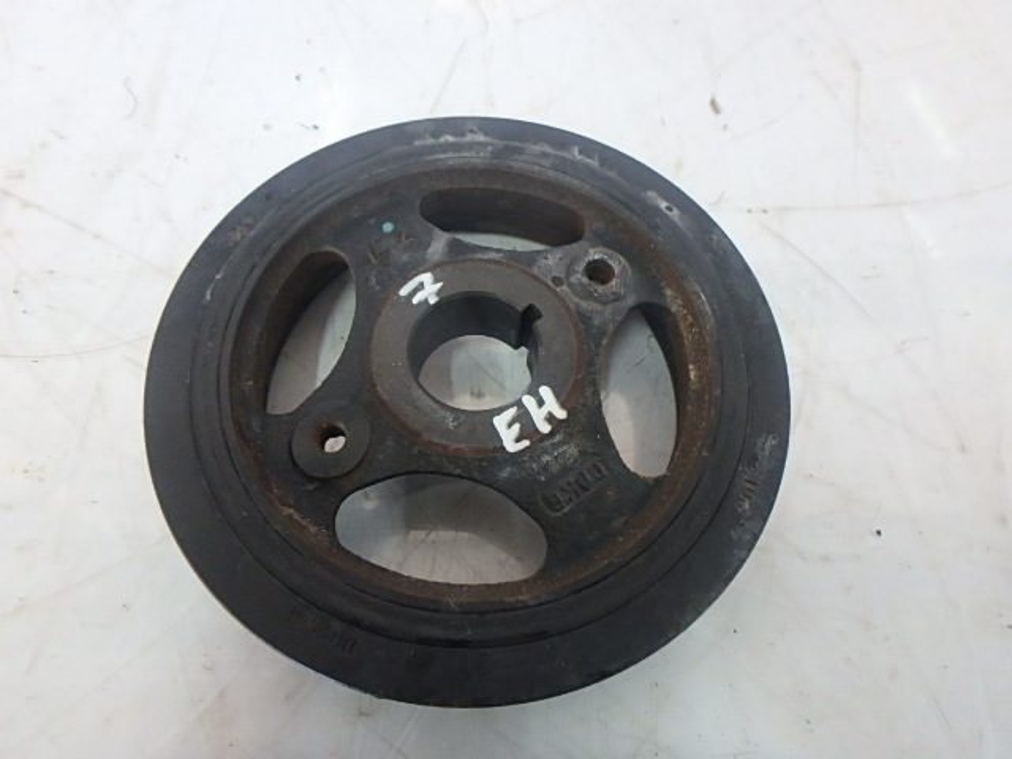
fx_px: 614
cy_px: 380
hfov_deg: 79.0
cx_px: 506
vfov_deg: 63.4
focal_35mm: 21
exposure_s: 1/30
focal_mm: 3.7
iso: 500
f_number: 3.5
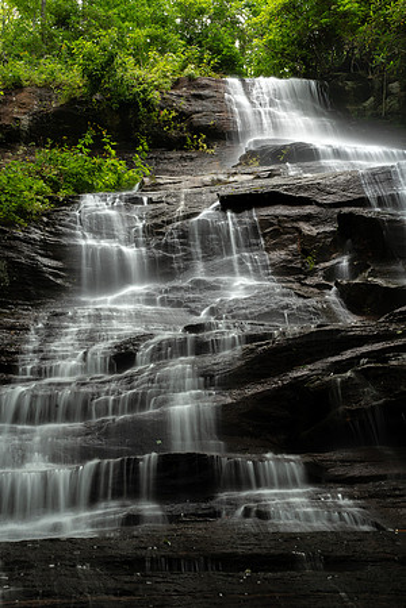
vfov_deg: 35.1
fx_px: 964
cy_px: 304
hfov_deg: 23.8
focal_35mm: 57
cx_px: 203
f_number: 16
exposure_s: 2
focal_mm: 57
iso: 400
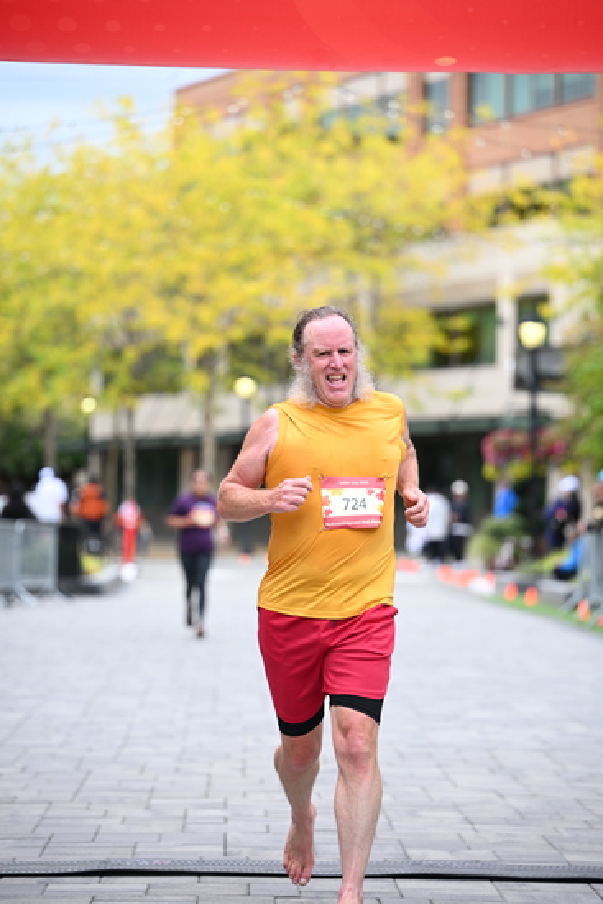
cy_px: 452
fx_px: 3138
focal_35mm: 125
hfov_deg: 11.0
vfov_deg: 16.4
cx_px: 302
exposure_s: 1/2000
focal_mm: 125
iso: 640
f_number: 2.8
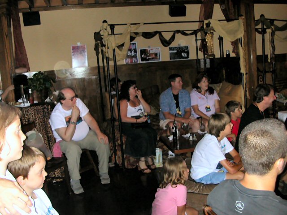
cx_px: 144
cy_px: 108
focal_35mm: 37
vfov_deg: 38.7
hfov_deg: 50.1
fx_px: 307
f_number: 2.7
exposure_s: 1/59.9
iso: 200
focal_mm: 5.6
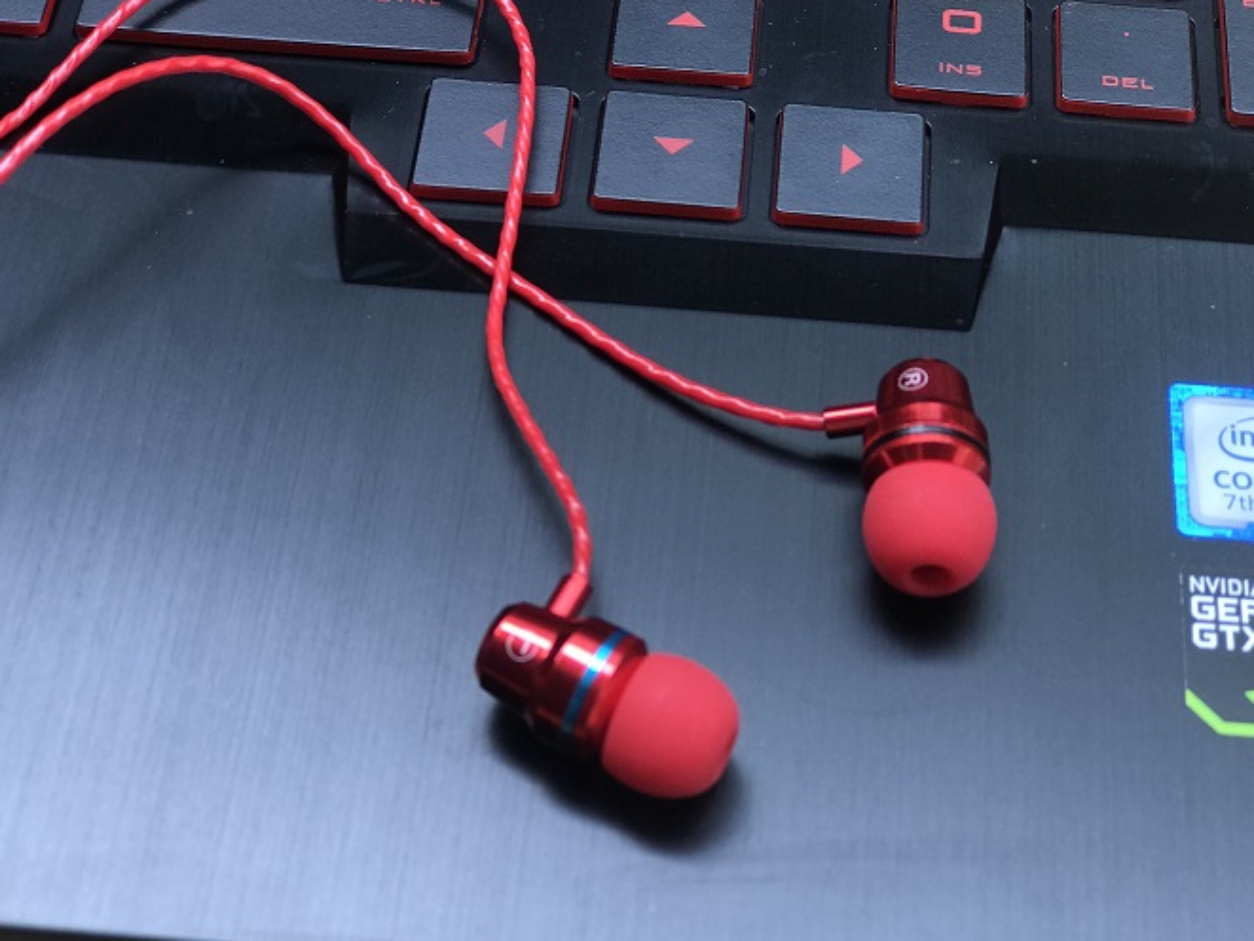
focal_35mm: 69
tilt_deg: -55.4
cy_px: 453
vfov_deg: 21.3
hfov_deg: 28.1
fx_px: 2500
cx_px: 677
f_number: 2.8
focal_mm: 6.6
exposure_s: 1/50
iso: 20
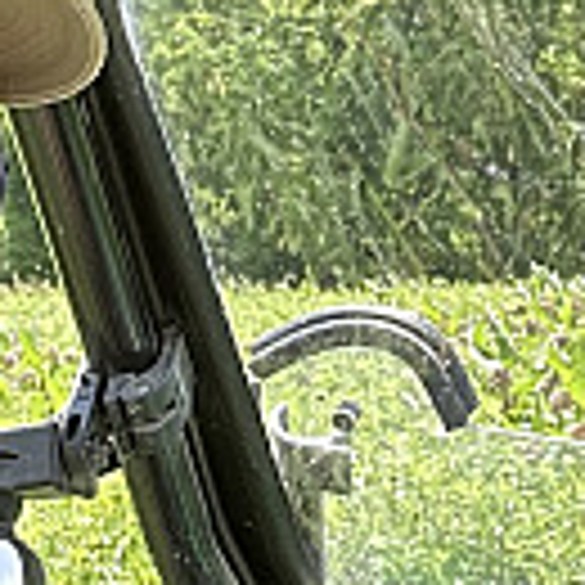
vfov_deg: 14.3
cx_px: 387
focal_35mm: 122
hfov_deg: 14.3
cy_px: 256
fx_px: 2333
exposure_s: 1/214
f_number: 1.9
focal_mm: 2.69
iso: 25
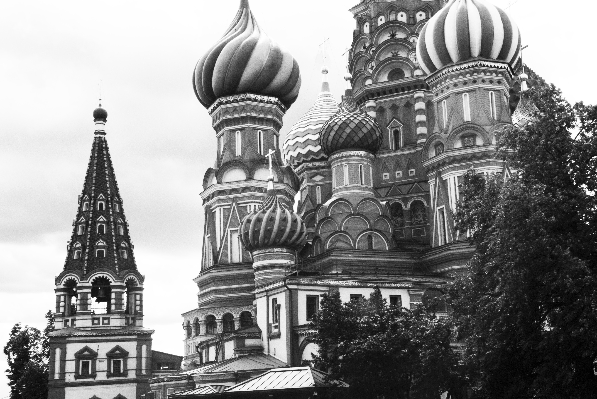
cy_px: 200
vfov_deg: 28.2
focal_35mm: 48
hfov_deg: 41.1
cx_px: 298
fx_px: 797
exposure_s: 1/125
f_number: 22
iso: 400
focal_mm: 32
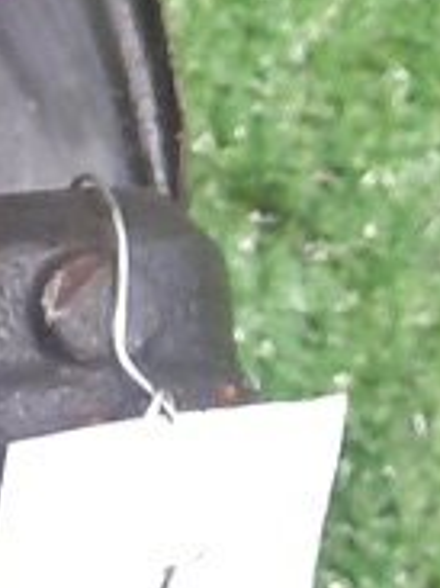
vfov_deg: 10.0
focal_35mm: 197
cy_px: 440
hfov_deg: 6.3
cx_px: -1253
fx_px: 3343
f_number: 2
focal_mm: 4.6
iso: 410
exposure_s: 1/25
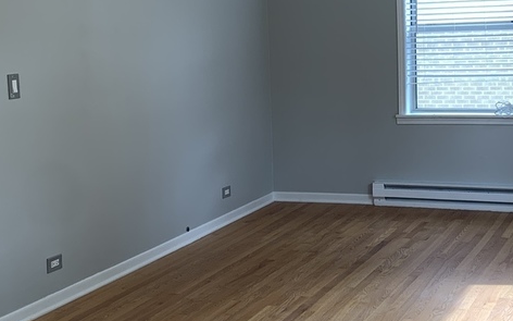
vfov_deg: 20.6
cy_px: 107
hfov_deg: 32.4
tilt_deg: -4.8
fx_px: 881
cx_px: 304
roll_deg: +1.9
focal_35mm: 63
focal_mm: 4.25
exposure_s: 1/120
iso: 25
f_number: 1.8
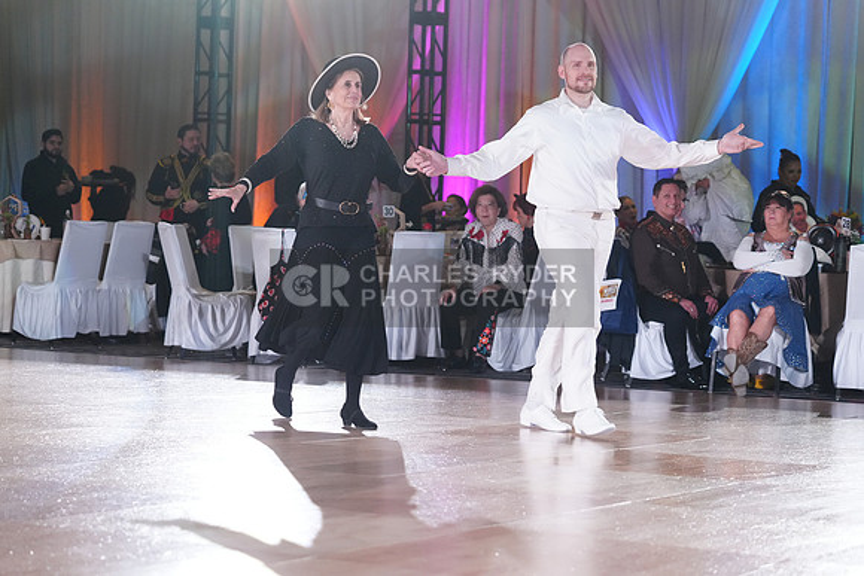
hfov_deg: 21.9
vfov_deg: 14.7
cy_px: 288
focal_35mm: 93
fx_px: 2232
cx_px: 432
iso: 3200
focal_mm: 93
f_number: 4
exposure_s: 1/400
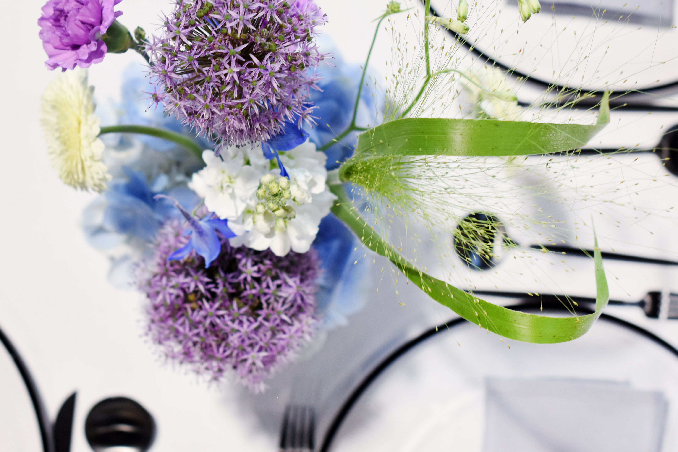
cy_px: 147
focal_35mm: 104
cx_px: 264
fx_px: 1959
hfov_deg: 19.6
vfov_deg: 13.1
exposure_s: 1/125
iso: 640
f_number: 3.2
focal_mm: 50
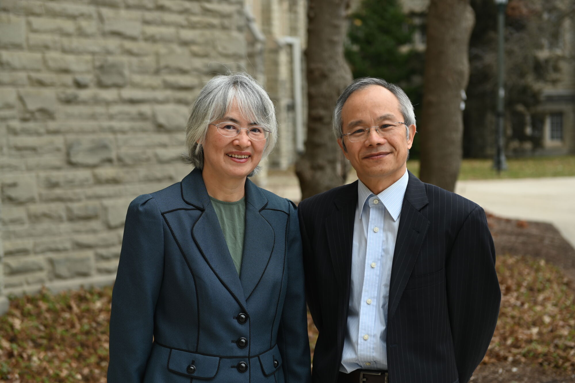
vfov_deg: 19.4
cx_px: 288
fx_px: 1117
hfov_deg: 28.9
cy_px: 192
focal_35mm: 70
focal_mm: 70
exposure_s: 1/160
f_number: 3.5
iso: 100
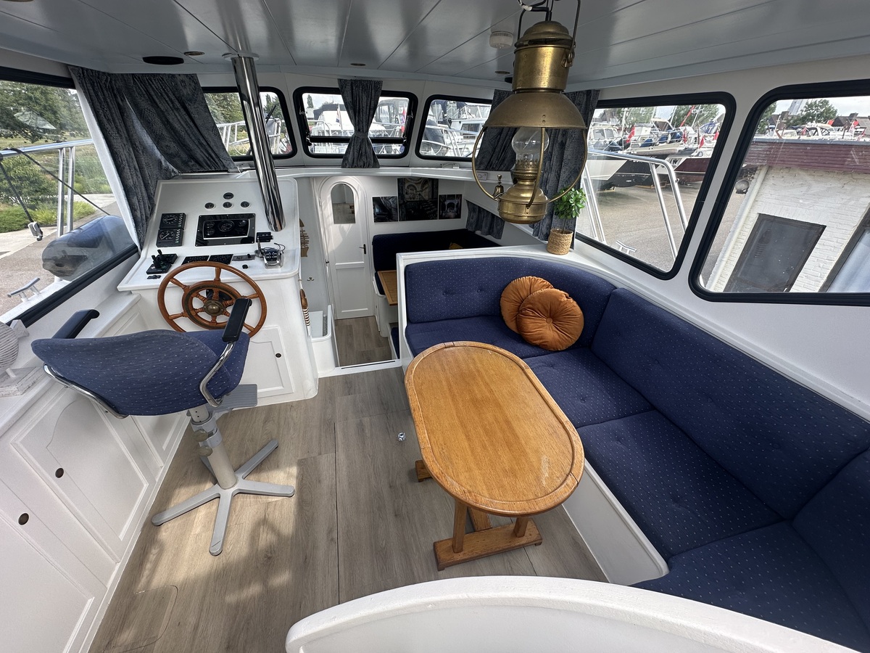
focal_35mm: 14
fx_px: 352
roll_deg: -2.0
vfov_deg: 85.7
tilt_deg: -28.9
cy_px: 326
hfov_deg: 102.1
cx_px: 435
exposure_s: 1/109
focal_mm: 2.22
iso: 40
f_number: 2.2
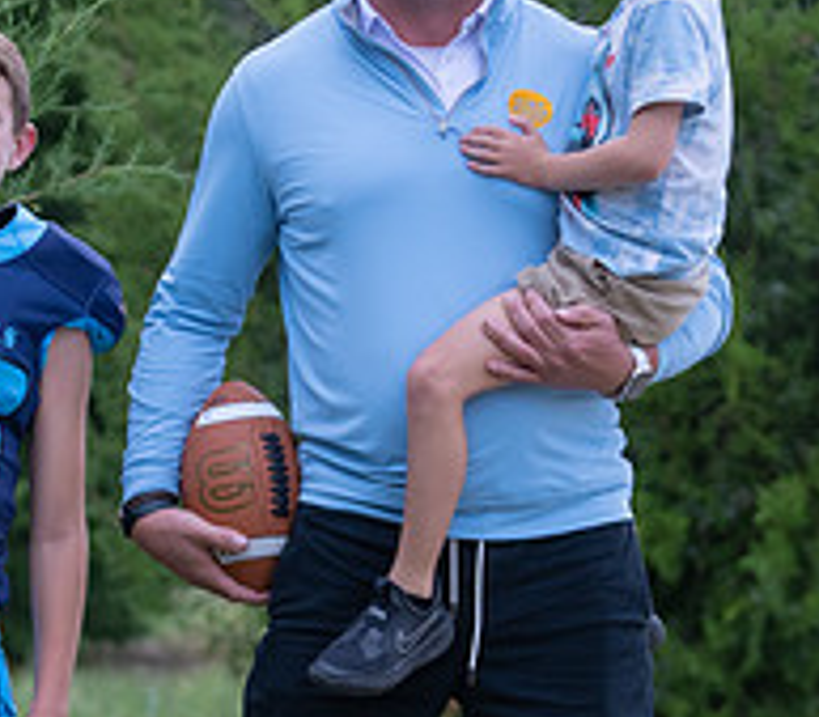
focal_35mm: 226
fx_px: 5686
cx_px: 310
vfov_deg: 7.2
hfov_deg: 8.2
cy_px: 399
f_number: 2.8
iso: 500
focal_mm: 70
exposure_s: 1/320
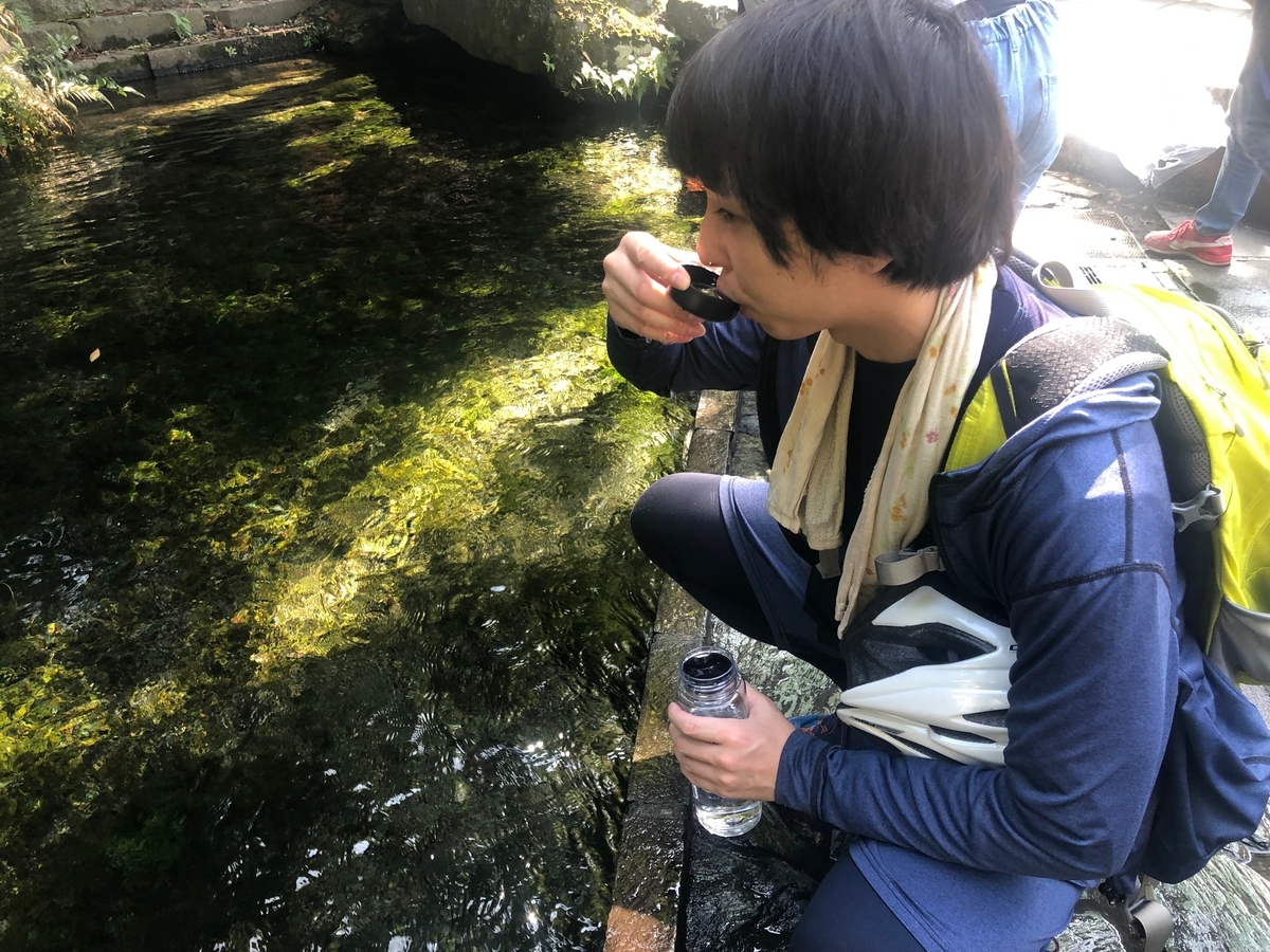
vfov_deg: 49.7
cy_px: 476
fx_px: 1027
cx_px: 635
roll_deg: +2.7
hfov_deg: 63.4
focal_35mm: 28
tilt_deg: -32.4
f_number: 1.8
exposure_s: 1/30
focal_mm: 3.99
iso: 25
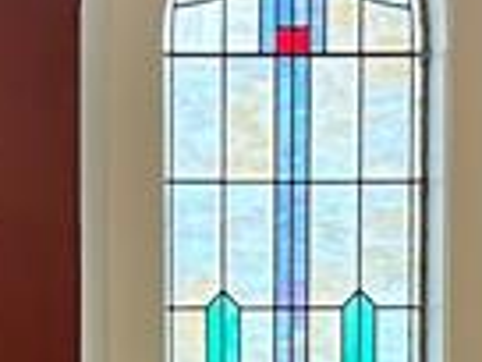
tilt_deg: -2.6
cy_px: 451
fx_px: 2520
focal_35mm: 181
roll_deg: -0.5
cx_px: -25
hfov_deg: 10.8
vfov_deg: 8.1
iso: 320
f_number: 1.78
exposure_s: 1/60
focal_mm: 6.86
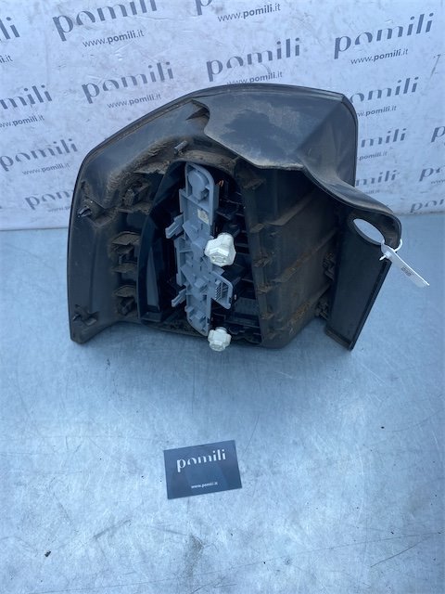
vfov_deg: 67.3
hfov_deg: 53.1
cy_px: 297
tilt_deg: -57.7
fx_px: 446
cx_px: 222
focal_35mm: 26
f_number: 1.8
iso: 32
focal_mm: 4.25
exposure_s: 1/698
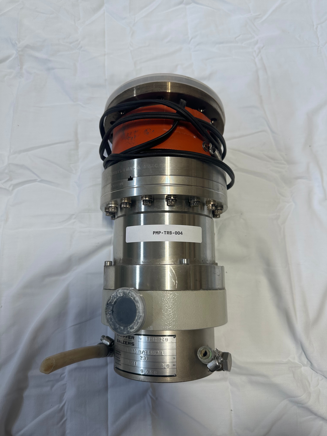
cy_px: 218
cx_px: 164
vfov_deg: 71.6
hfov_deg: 56.8
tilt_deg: -75.8
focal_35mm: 24
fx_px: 302
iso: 64
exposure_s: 1/202
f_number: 1.78
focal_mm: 6.86
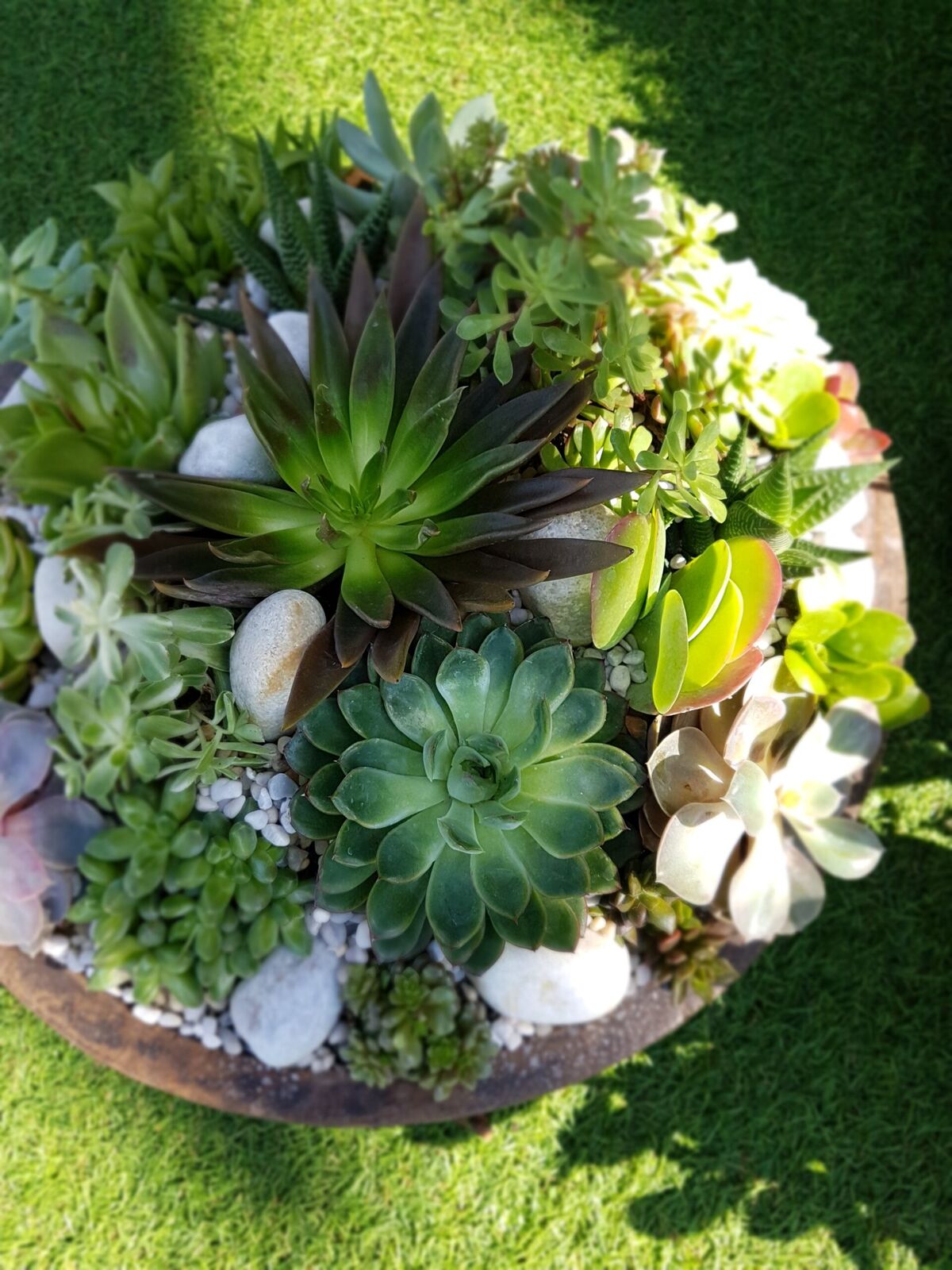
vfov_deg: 67.3
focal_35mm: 26
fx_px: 953
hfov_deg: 53.1
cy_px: 635
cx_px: 476
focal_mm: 4.2
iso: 40
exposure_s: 1/568
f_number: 1.7
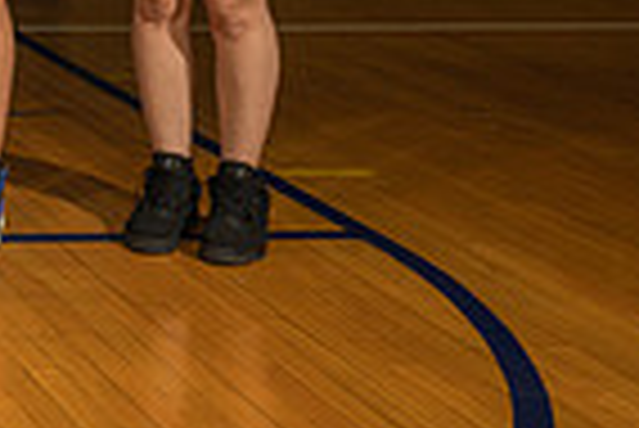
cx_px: -567
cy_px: -313
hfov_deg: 15.3
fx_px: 1990
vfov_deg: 11.5
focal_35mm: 112
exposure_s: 1/200
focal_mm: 24
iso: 160
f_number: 7.1
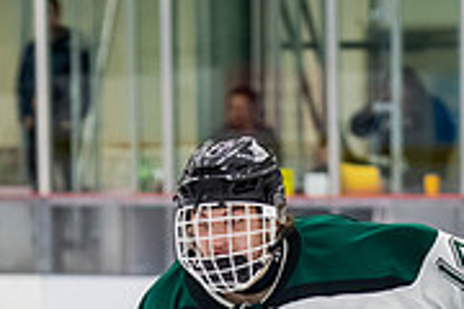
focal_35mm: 413
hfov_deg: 5.0
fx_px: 5323
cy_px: 601
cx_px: 249
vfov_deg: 3.3
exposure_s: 1/640
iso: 2000
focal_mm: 100
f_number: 3.2
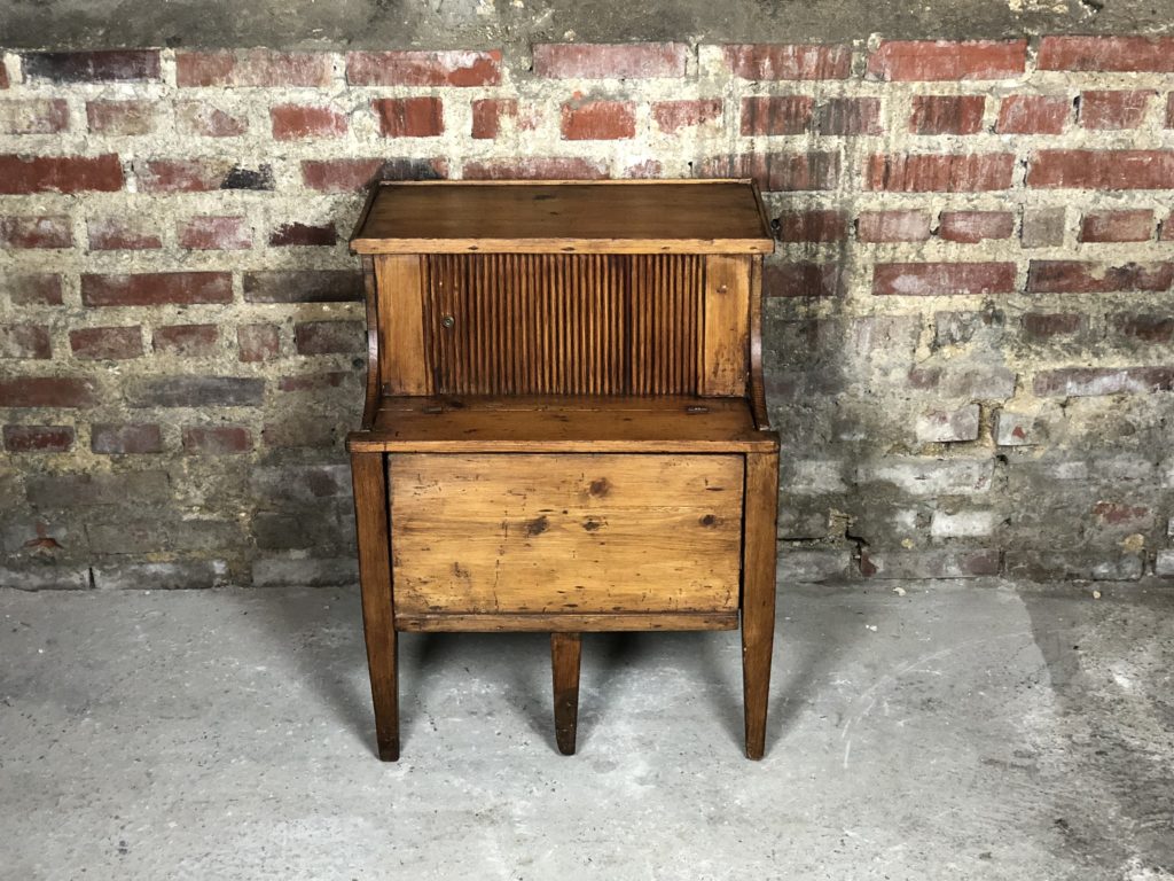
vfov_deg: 28.0
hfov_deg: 36.8
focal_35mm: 52
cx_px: 587
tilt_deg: -24.3
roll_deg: +0.5
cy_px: 440
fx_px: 1764
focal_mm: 6
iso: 160
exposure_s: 1/20
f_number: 2.4
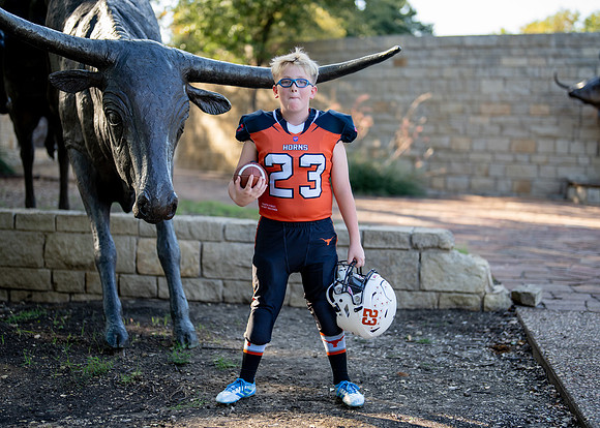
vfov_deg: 23.2
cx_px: 306
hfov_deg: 32.1
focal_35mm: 61
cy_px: 209
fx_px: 1042
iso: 200
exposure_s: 1/1600
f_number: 1.2
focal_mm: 50
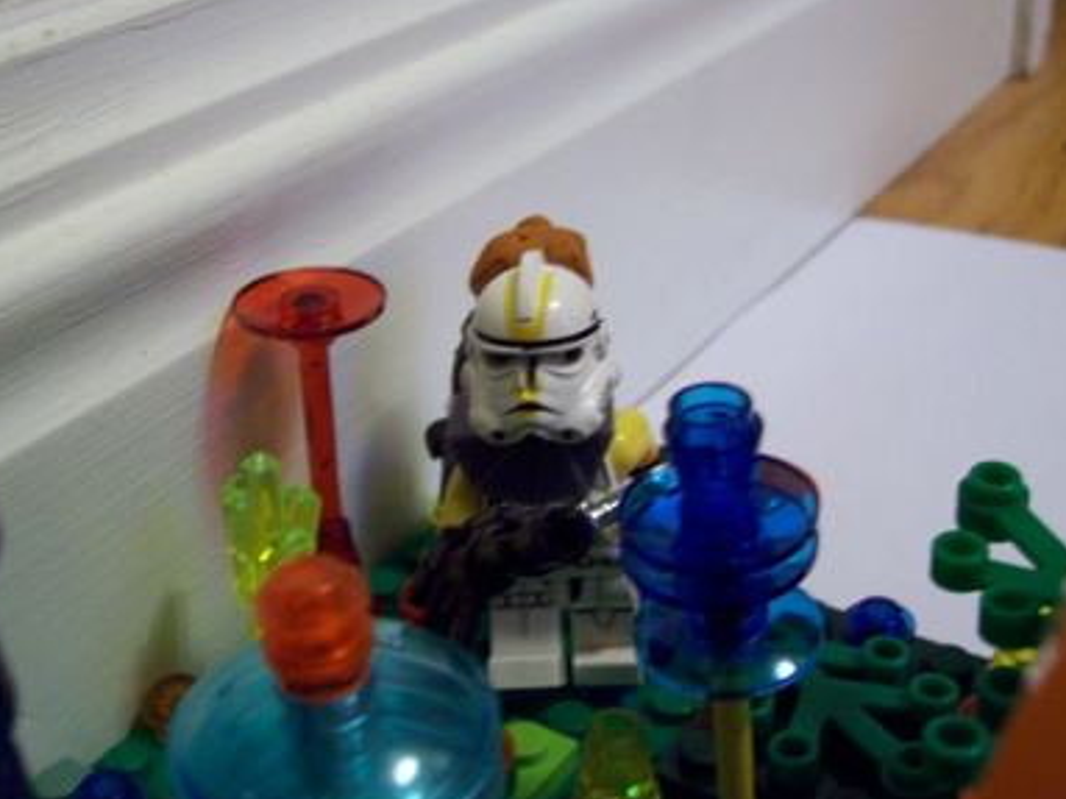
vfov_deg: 30.8
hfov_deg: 40.4
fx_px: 1447
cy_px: 315
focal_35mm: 47
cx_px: 487
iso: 181
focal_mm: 6
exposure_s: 1/8
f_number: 2.7
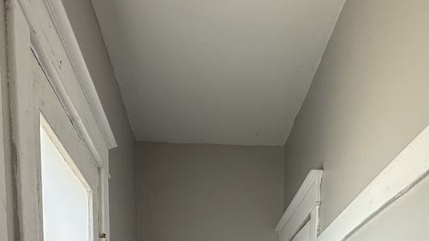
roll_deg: -0.3
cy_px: 397
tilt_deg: -3.2
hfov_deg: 49.4
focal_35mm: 41
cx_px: 225
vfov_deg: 21.9
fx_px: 466
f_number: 2.2
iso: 100
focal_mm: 2.22
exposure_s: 1/99
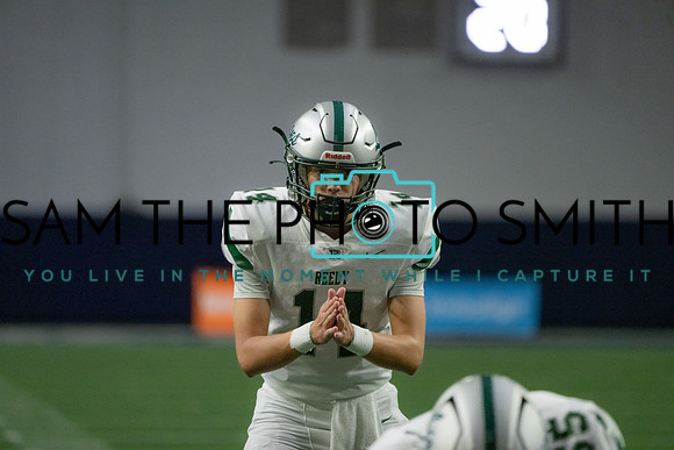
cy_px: 225
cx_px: 337
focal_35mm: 400
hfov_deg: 5.2
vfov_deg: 3.4
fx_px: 7490
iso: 10000
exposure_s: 1/1000
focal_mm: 400
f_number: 5.6
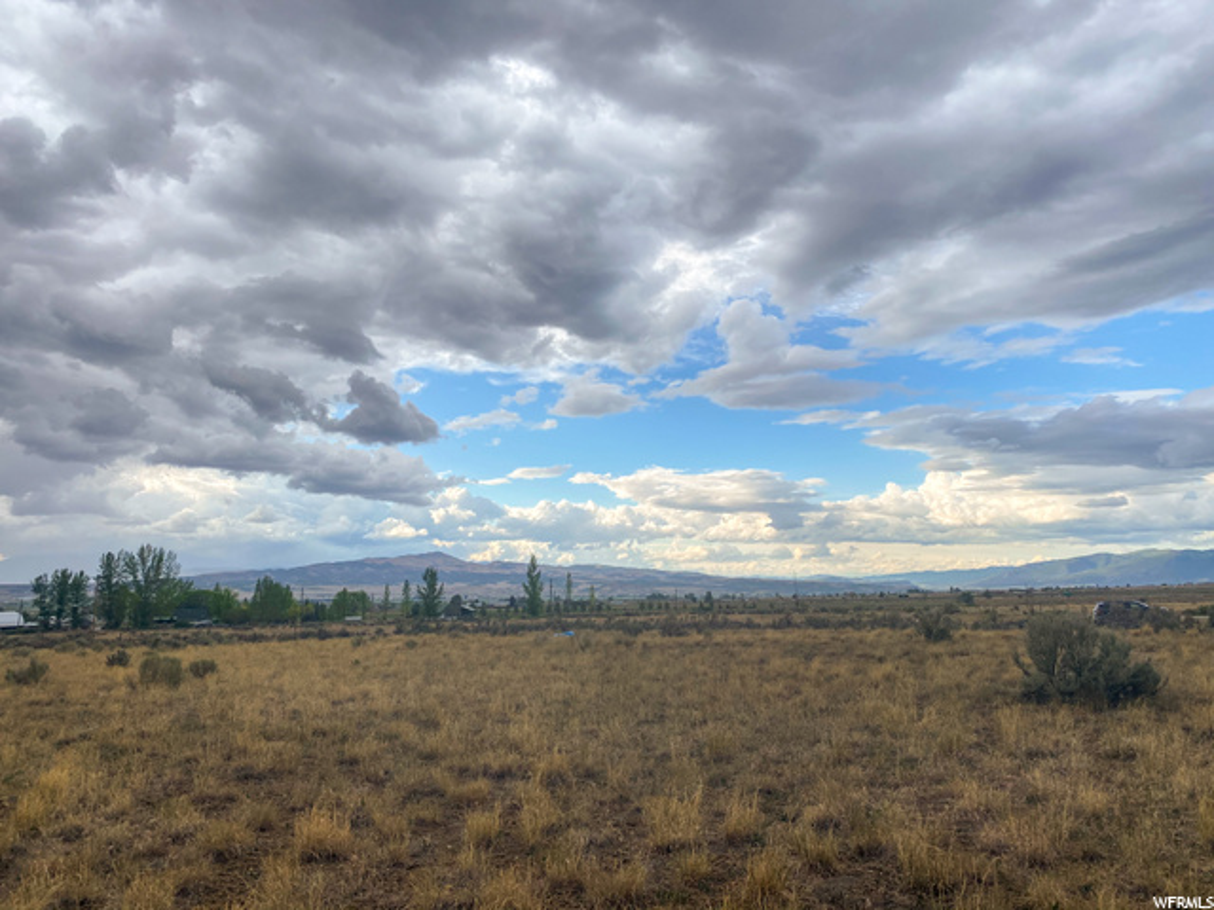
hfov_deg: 67.3
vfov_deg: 53.1
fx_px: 912
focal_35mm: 26
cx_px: 607
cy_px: 455
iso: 32
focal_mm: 4.25
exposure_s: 1/950
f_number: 1.8
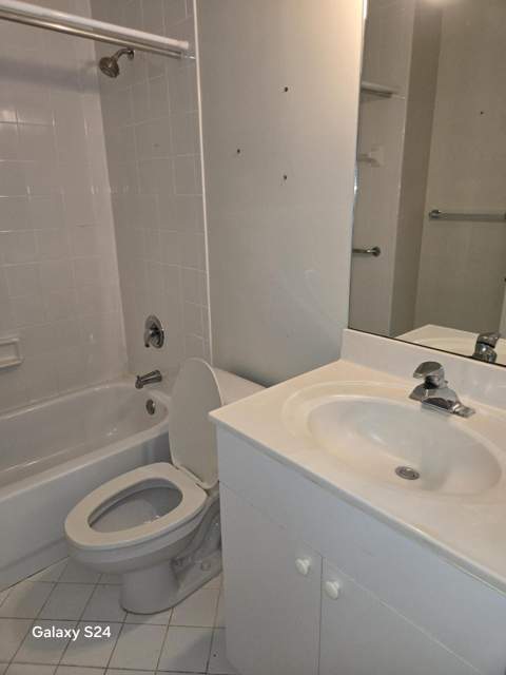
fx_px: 448
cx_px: 253
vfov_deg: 73.9
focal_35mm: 23
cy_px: 338
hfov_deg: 58.9
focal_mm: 5.4
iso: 100
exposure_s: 1/60
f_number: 1.8
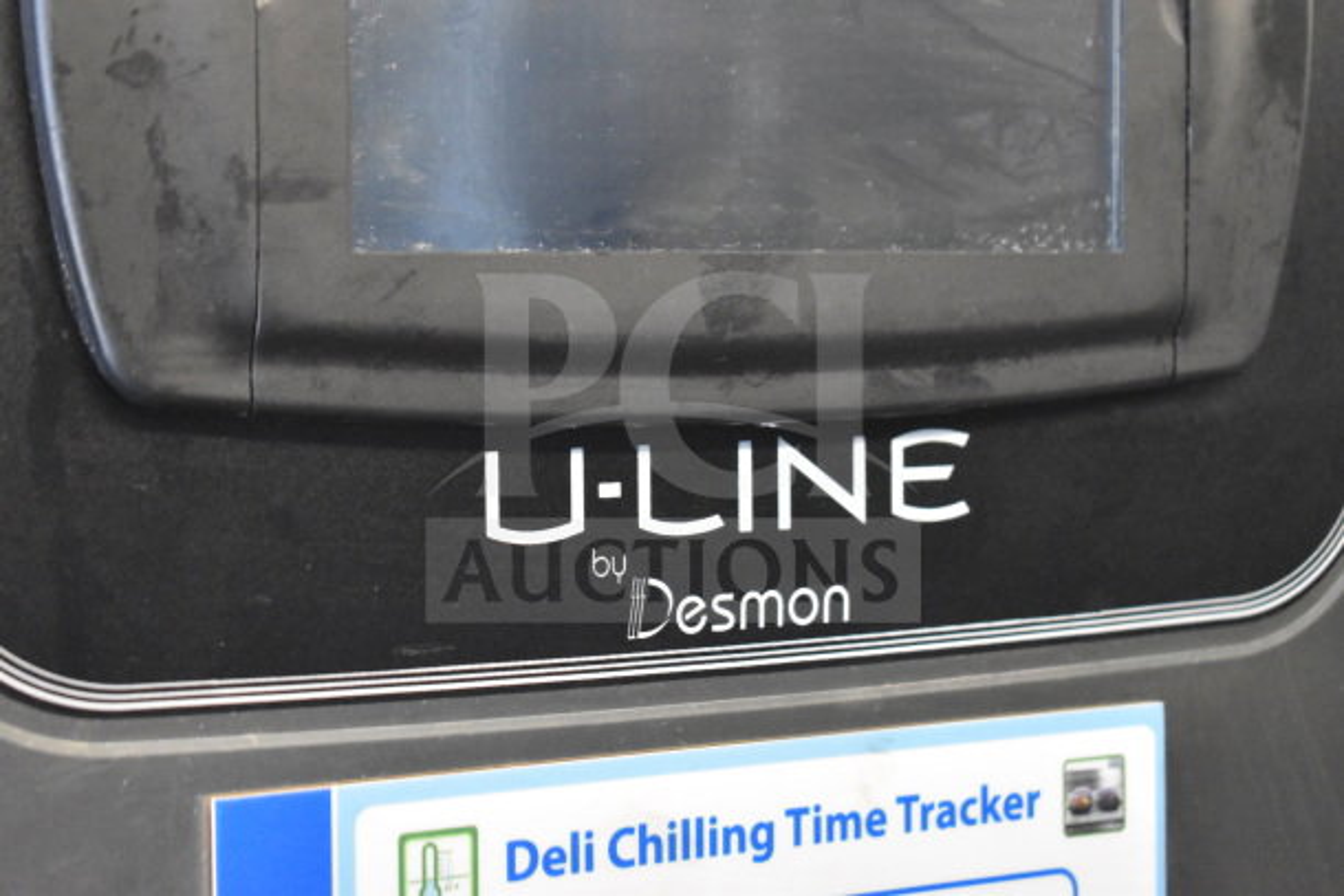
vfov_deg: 16.6
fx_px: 3081
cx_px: 672
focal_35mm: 82
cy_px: 448
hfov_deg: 24.6
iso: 8000
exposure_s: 1/100
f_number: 5.6
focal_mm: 55
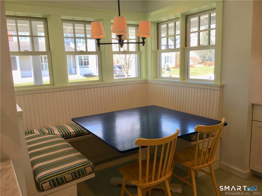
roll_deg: +2.3
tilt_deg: -9.3
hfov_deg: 61.7
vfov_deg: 48.2
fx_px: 219
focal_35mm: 29
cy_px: 98
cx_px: 131
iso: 25
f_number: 2.2
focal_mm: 4.15
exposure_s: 1/120
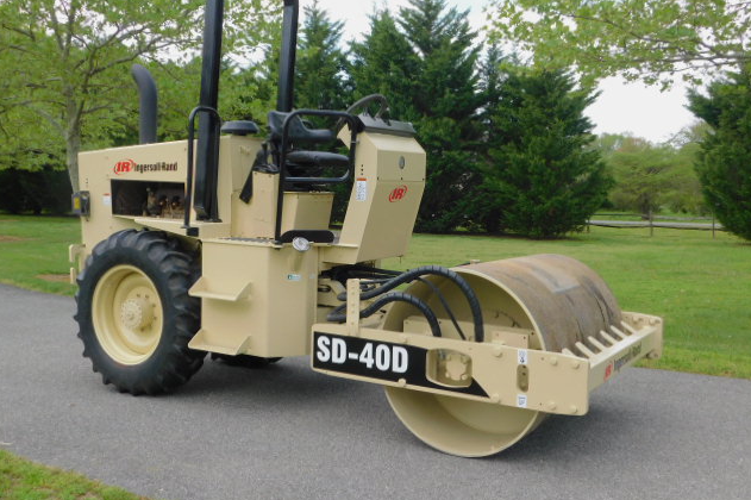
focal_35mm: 38
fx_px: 792
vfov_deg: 35.0
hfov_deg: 50.7
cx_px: 375
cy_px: 231
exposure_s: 1/500
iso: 125
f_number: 3.5
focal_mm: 6.3
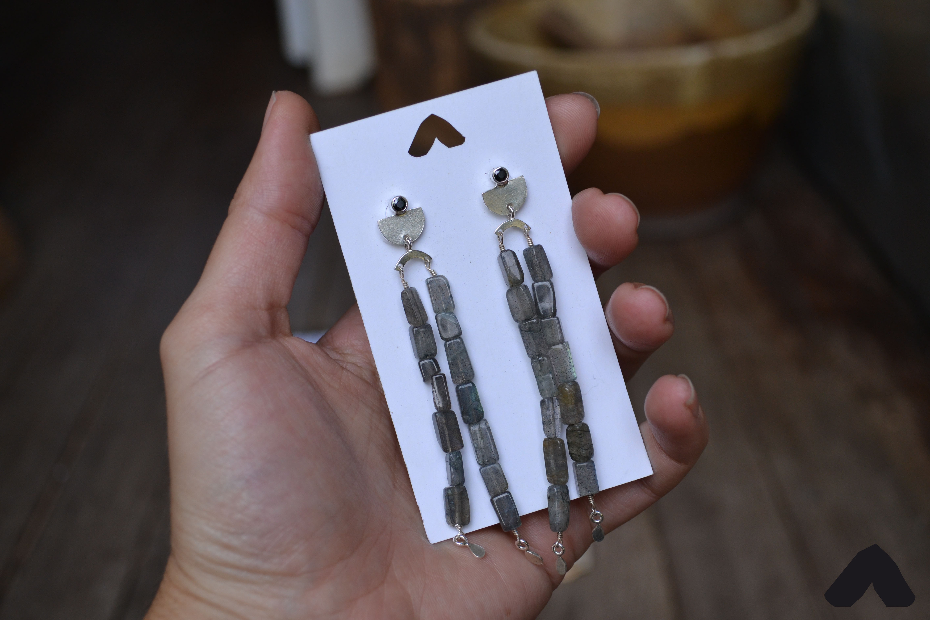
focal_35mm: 51
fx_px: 1317
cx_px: 465
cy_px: 310
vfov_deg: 26.5
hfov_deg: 38.9
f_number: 5
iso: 400
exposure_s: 1/640
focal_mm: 34
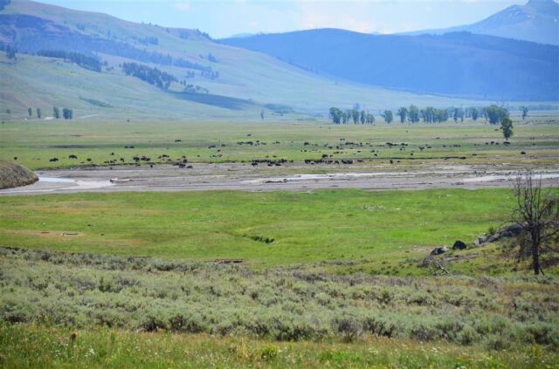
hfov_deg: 10.2
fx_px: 3136
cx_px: 280
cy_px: 184
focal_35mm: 202
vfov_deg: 6.7
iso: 200
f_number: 5.6
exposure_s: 1/1000
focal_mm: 135
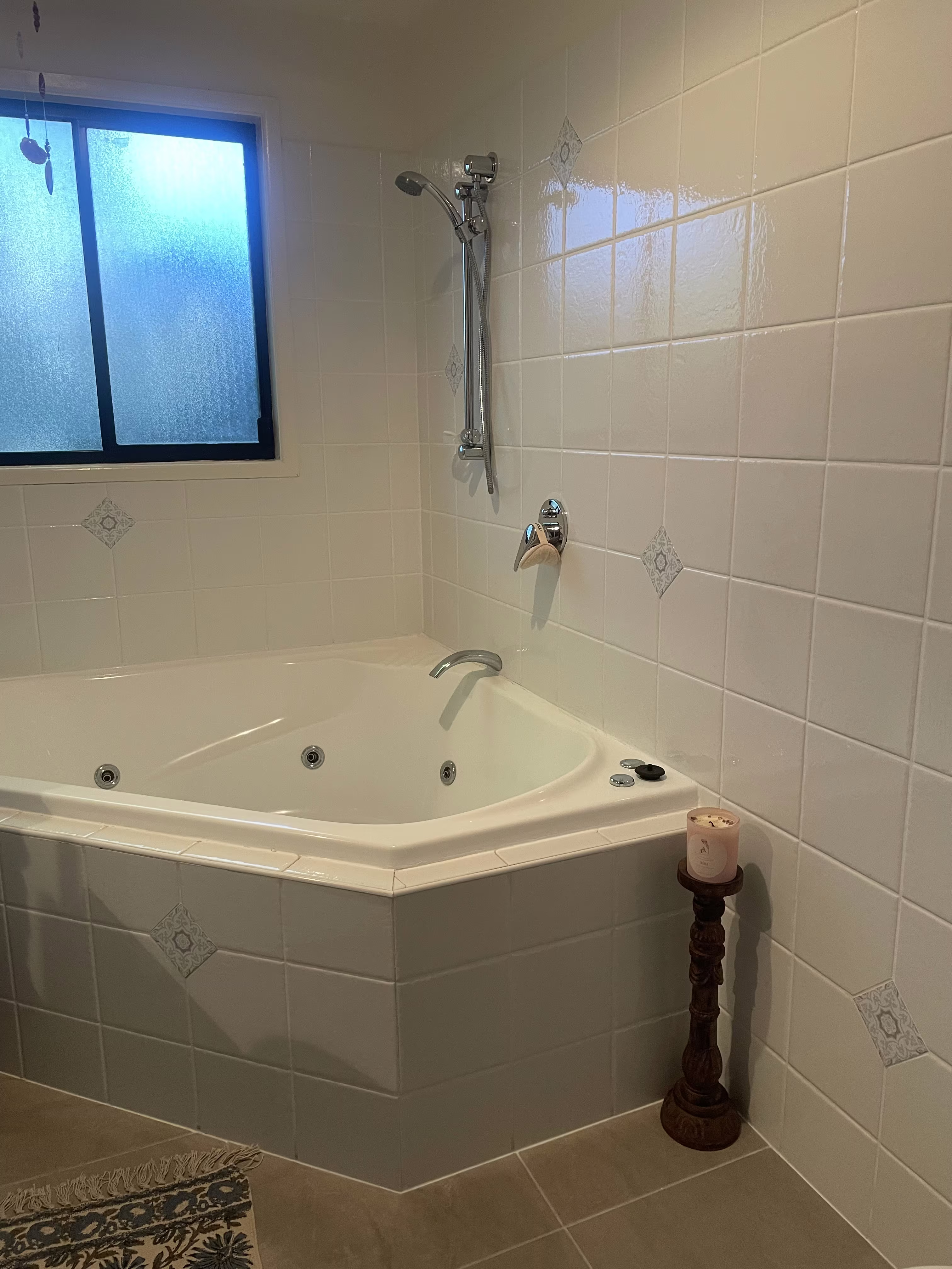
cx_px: 476
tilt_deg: -12.2
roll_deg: -0.1
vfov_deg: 67.3
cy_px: 634
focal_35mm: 26
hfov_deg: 53.1
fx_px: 953
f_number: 1.6
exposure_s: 1/50
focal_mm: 4.2
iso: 125
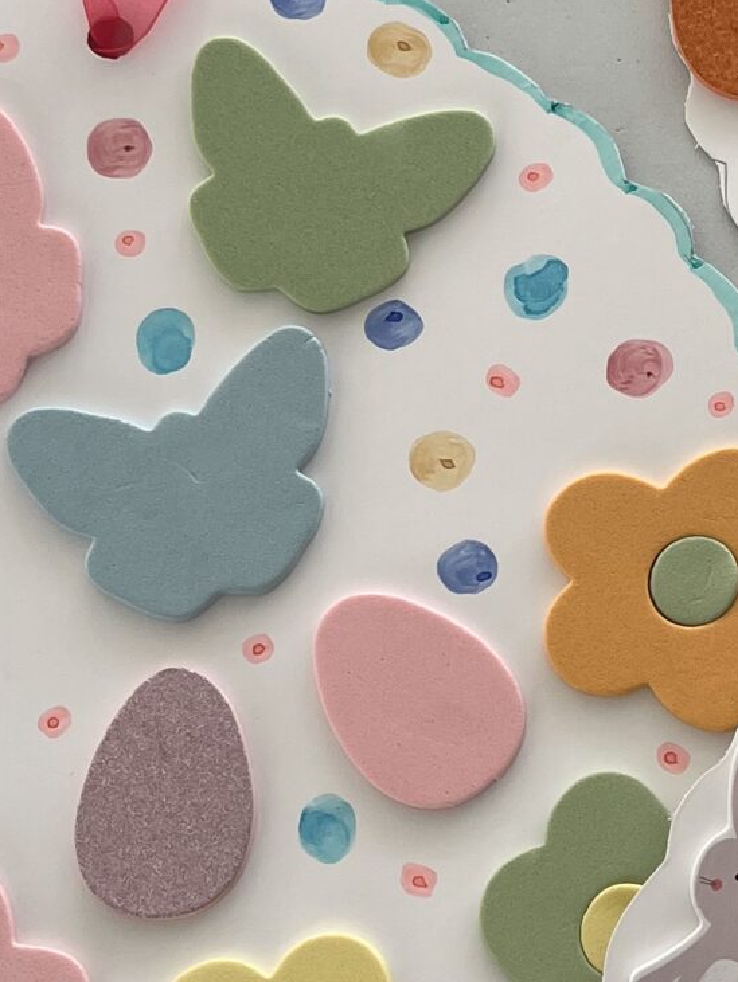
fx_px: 2585
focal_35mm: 91
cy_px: 316
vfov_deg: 21.4
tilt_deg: -73.5
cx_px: 812
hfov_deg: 15.8
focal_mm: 5.1
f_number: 1.6
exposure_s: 1/275
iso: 40
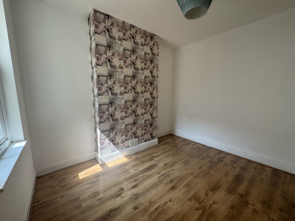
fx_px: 119
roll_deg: +0.5
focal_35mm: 14
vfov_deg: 85.7
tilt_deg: -7.4
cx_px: 148
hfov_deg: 102.1
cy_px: 110
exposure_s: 1/100
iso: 40
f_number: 2.2
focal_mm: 2.22
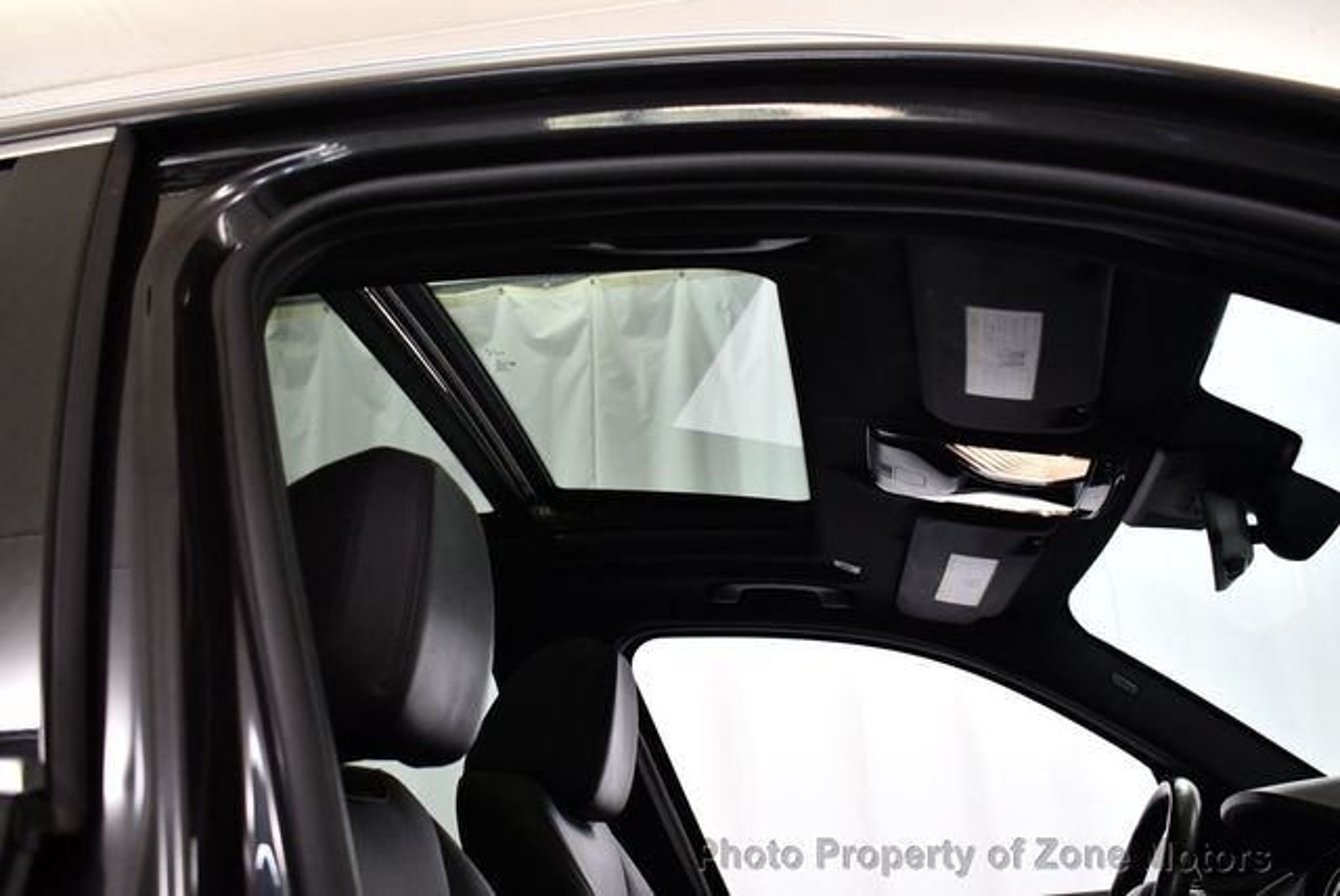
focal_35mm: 36
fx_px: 1341
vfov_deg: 36.9
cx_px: 670
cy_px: 448
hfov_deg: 53.1
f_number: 3.5
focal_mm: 18
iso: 800
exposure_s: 1/160
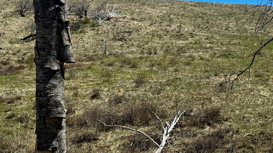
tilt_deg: -0.1
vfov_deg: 17.2
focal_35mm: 70
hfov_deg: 30.2
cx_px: 141
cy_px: 90
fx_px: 507
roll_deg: -2.4
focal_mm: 6.76
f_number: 1.78
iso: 64
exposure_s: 1/4049
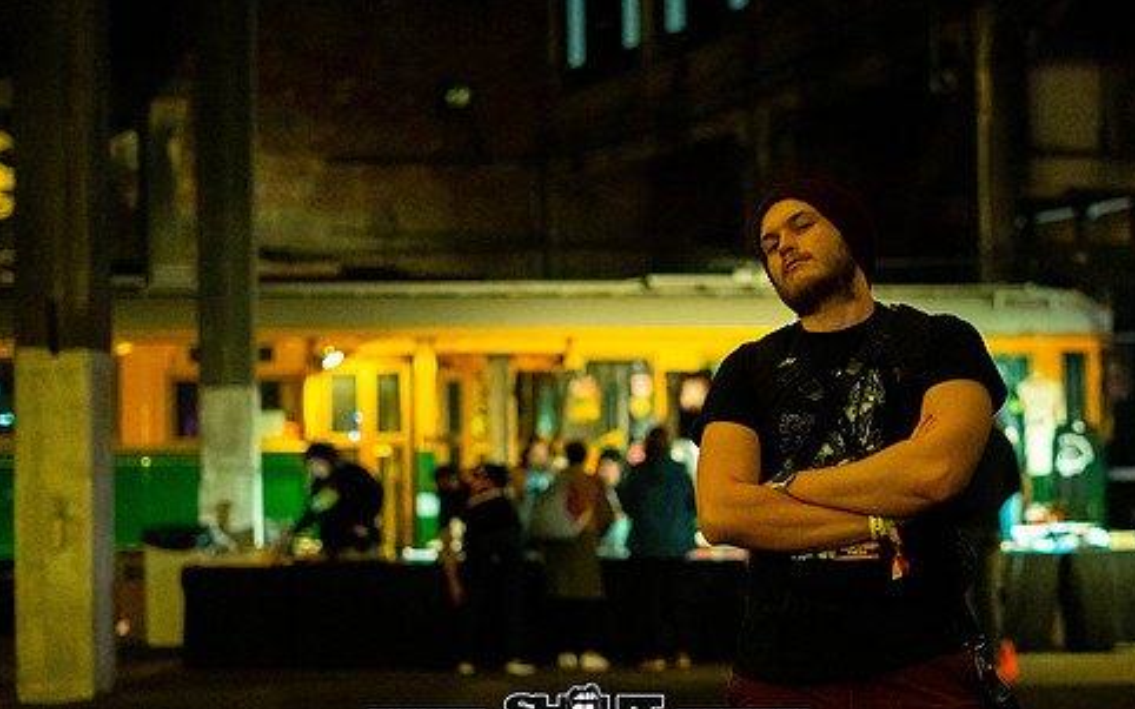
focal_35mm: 73
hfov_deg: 28.1
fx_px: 2258
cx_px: 710
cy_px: 414
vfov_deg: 17.8
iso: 3200
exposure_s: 1/200
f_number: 2
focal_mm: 50
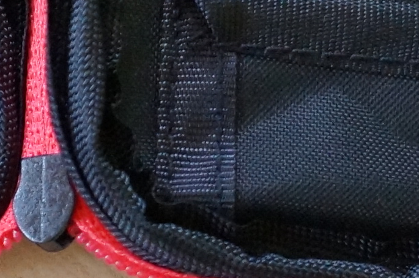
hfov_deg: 11.9
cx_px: 51
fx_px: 1998
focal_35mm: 172
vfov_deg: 7.5
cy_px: -345
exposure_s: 1/125
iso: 3200
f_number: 4
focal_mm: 22
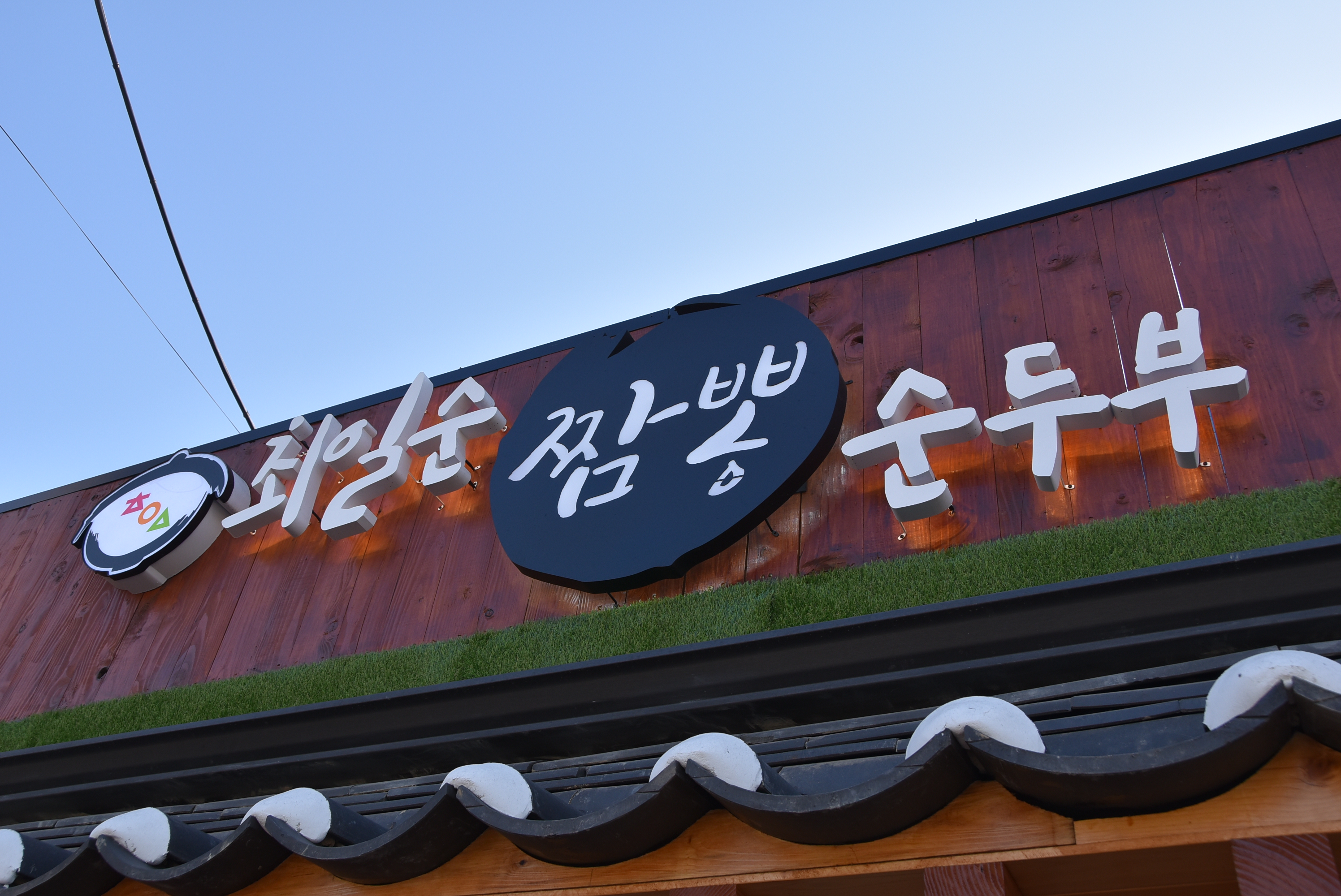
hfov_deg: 57.2
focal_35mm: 33
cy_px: 448
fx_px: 1230
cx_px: 670
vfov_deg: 40.0
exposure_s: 1/250
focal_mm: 22
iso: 220
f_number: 8
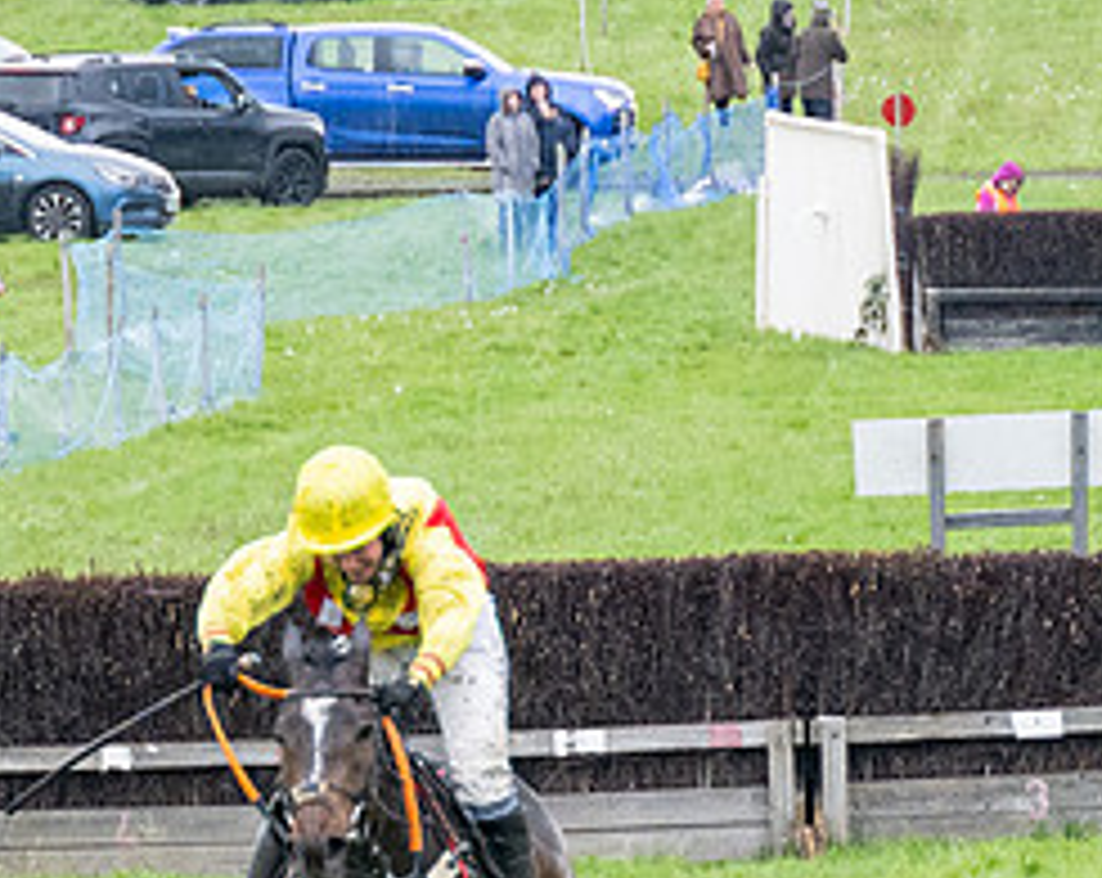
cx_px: 1063
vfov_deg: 2.4
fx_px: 21255
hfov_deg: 3.0
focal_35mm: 653
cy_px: 778
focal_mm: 110
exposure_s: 1/1000
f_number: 4
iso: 1000
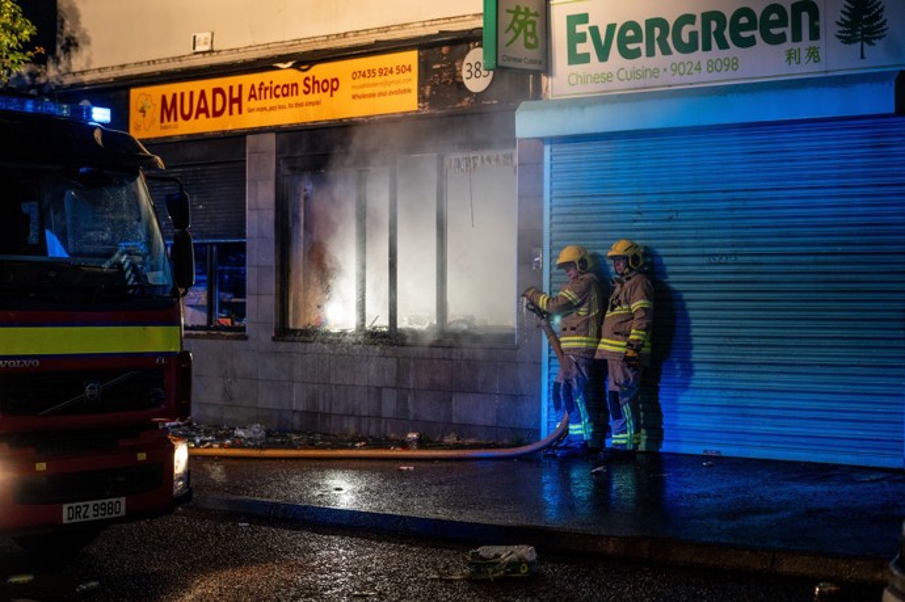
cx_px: 452
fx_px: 1809
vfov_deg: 18.9
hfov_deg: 28.1
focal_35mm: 72
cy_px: 301
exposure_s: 1/160
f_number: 2.8
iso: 1250
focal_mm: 72
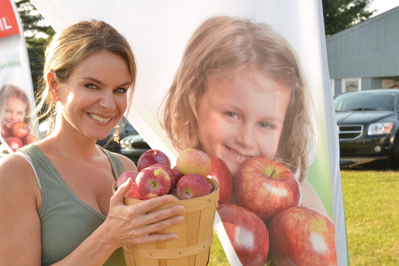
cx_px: 191
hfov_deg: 38.2
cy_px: 143
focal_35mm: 52
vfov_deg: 26.0
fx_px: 576
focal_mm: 42
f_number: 10
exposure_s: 1/320
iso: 800
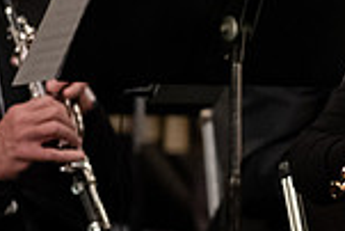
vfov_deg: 1.2
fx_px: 11041
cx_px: 557
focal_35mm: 1151
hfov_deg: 1.8
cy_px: 77
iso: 4000
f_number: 3.2
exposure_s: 1/320
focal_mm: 300
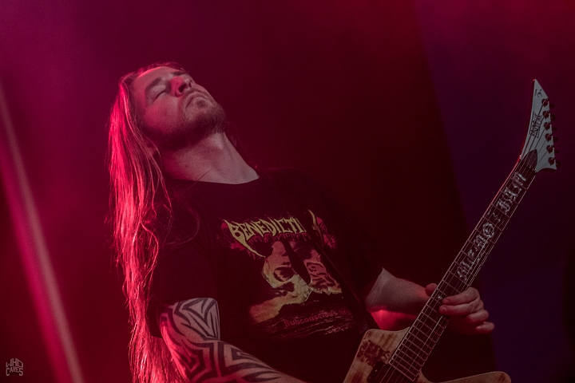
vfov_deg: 9.0
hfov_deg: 13.4
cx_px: 288
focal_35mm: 153
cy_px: 192
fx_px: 2444
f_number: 2.8
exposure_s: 1/100
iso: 1600
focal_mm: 102
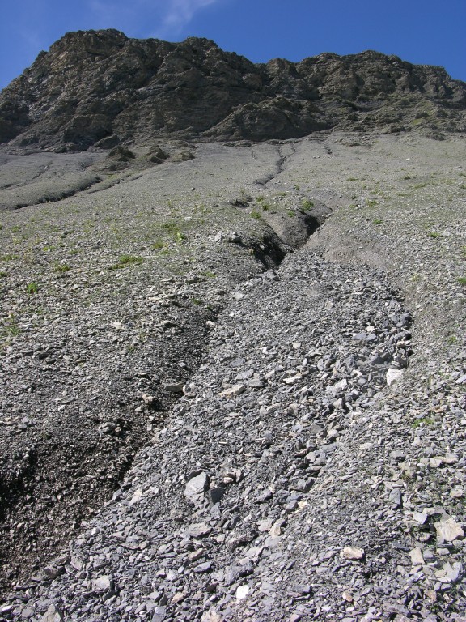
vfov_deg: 52.6
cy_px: 311
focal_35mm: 35
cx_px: 233
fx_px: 628
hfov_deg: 40.7
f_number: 5.6
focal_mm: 8.9
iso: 50
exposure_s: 1/214
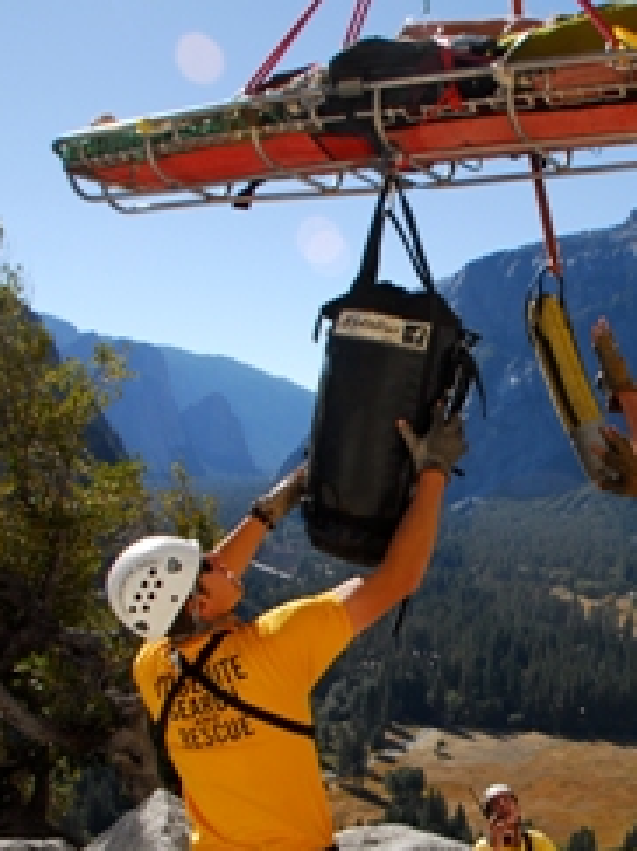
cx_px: 556
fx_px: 1179
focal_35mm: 48
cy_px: 511
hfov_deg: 29.2
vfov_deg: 39.5
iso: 125
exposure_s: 1/250
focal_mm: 18
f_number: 8
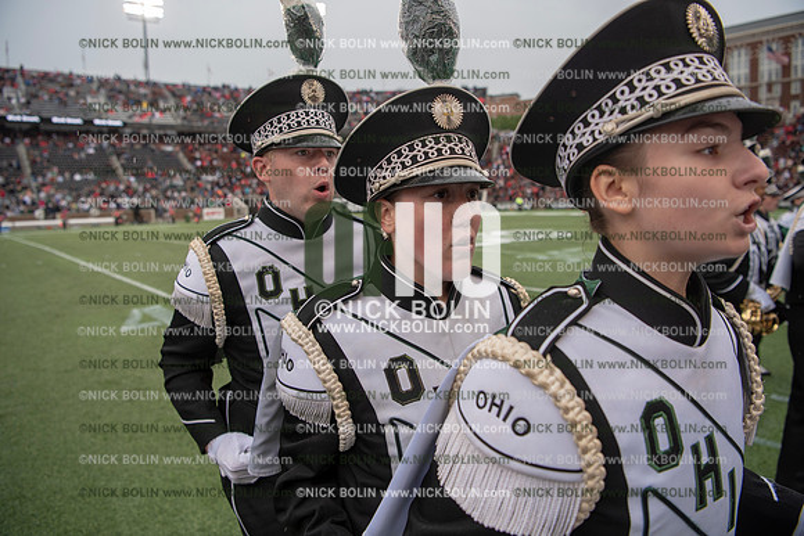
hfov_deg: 73.7
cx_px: 402
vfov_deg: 53.2
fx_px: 536
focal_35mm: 24
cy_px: 268
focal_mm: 24
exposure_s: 1/800
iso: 250
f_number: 3.5
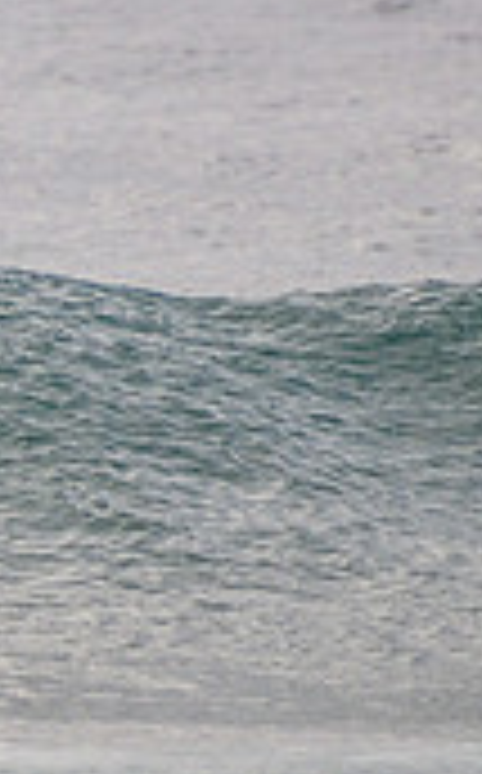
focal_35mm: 1896
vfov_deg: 1.1
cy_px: 341
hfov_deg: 0.7
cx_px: -638
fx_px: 39984
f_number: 5.6
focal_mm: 400
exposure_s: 1/2000
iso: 250
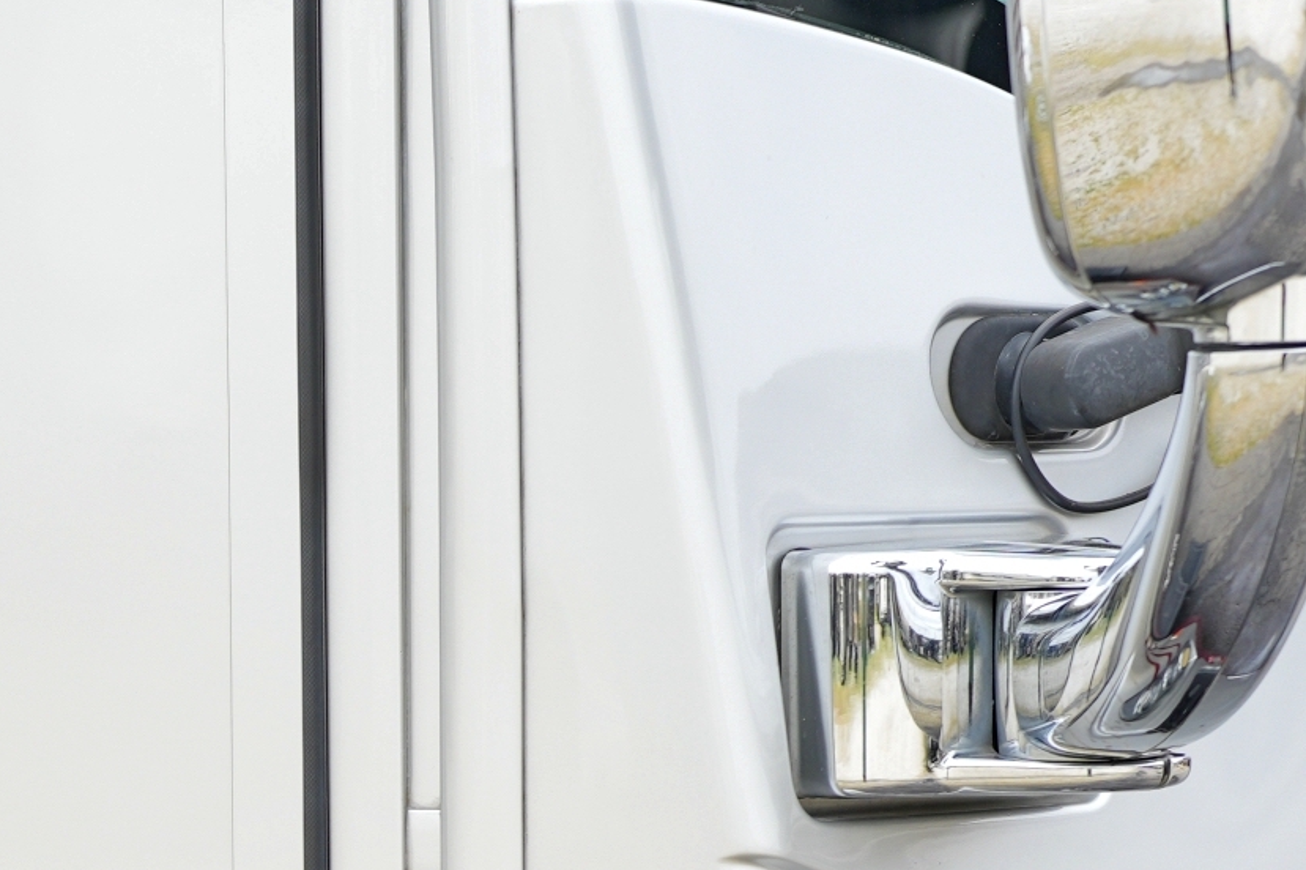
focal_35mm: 181
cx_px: -147
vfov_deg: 7.5
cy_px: 1256
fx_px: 6563
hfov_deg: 11.2
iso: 100
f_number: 2.8
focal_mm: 50
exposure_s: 1/500
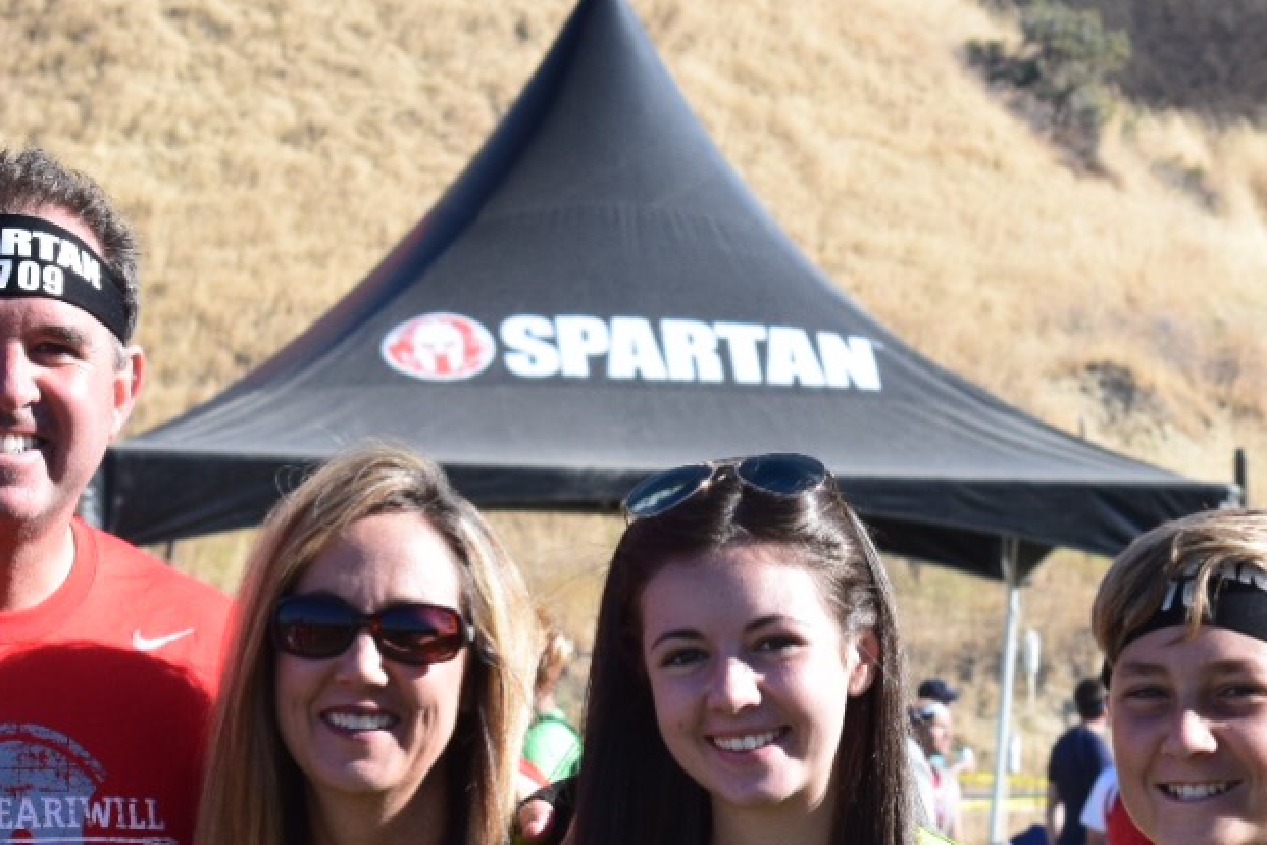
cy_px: 729
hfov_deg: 9.5
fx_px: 7577
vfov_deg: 6.4
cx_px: 1038
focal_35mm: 215
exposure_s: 1/320
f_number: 10
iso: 400
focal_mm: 55
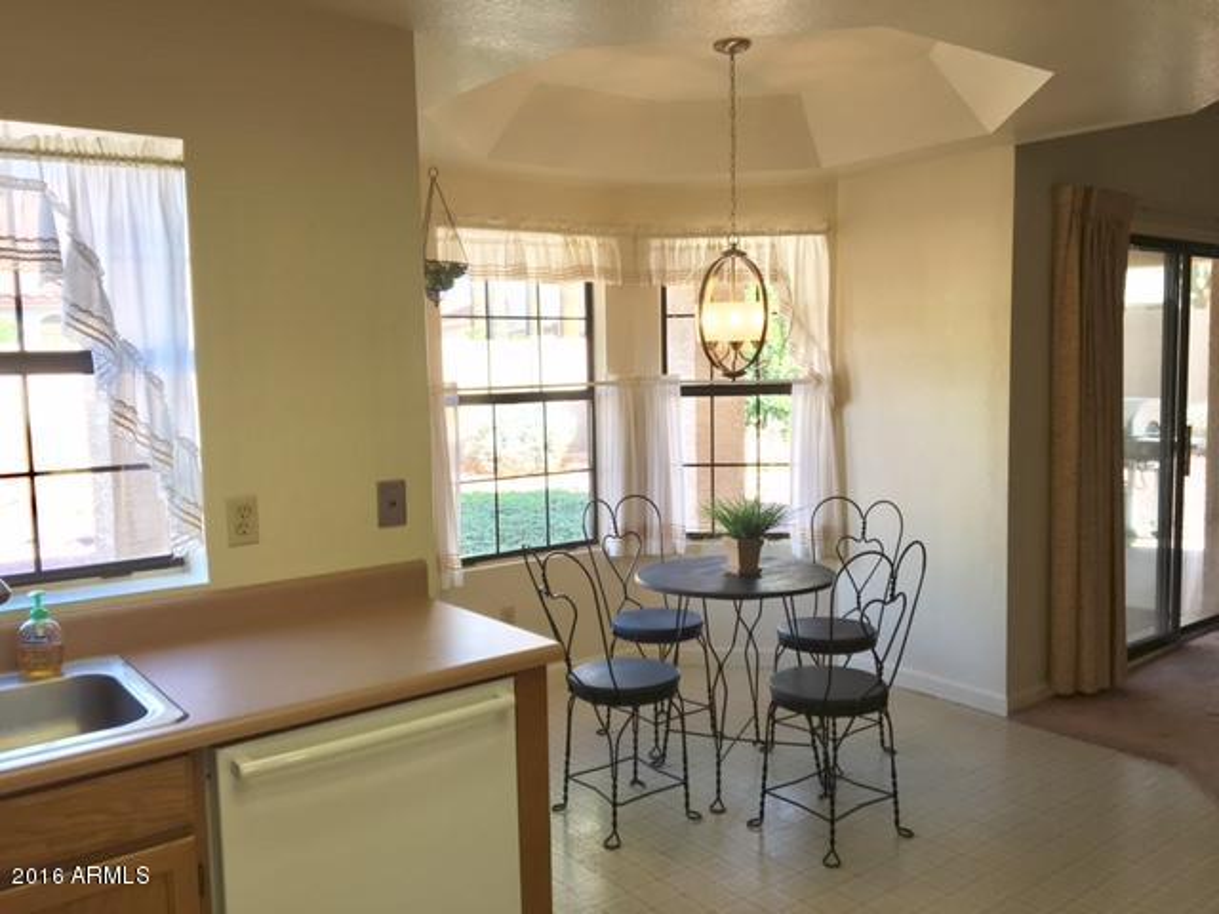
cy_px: 457
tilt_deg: -4.4
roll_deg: +0.2
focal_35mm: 29
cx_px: 610
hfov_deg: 61.7
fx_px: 1021
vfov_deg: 48.2
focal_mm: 4.15
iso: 40
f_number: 2.2
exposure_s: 1/120
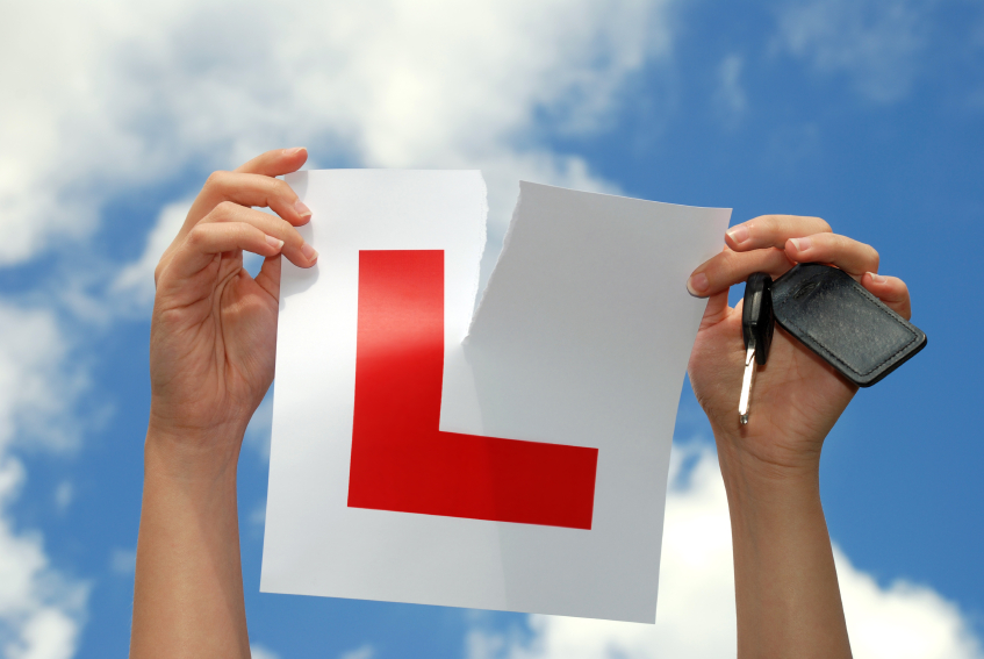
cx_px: 492
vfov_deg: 15.8
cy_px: 330
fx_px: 2381
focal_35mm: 87
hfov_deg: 23.4
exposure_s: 1/160
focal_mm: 58
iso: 100
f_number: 10
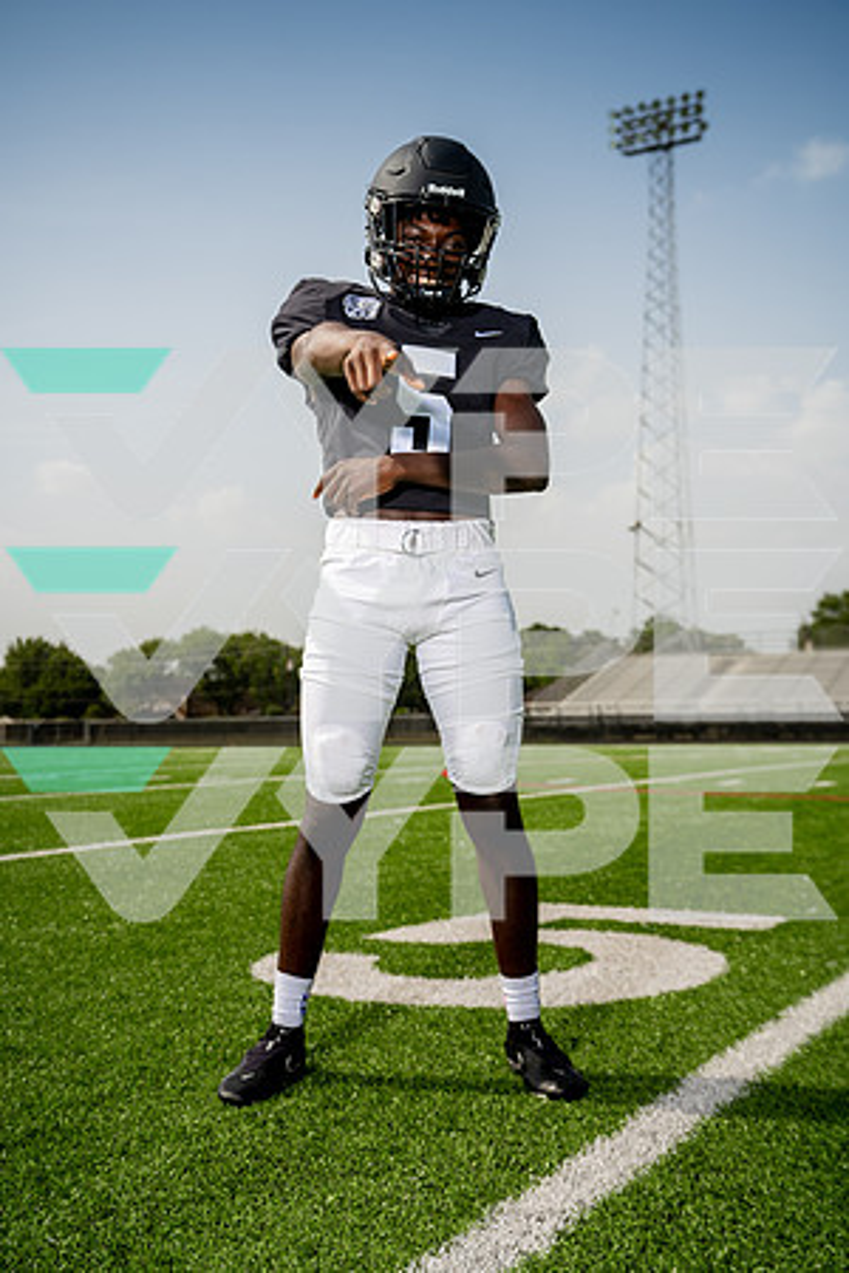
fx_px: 1450
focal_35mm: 41
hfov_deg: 32.6
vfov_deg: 47.4
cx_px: 424
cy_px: 636
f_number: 4.5
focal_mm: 41
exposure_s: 1/1250
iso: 100
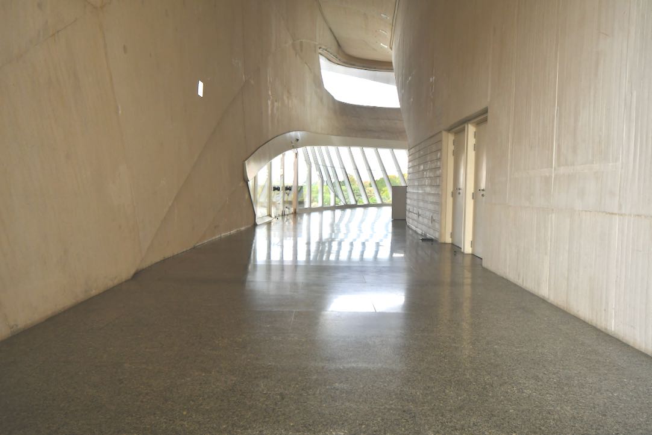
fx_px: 543
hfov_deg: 61.9
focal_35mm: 30
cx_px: 326
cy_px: 218
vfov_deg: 43.6
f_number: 5.6
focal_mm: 20
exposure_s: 1/250
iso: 400
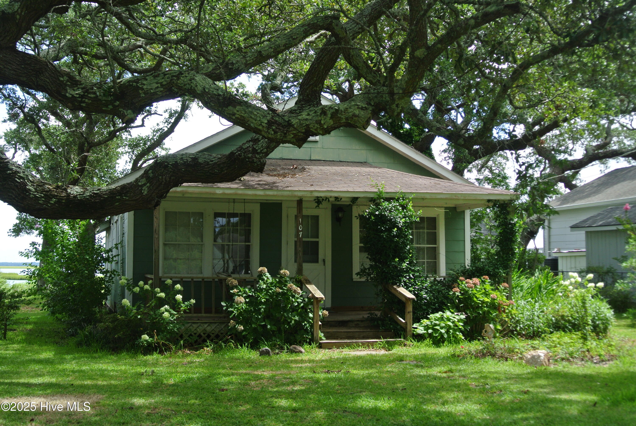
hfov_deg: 40.3
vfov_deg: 27.6
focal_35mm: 49
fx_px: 867
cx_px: 318
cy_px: 213
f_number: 4.5
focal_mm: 18.2
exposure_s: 1/250
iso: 100
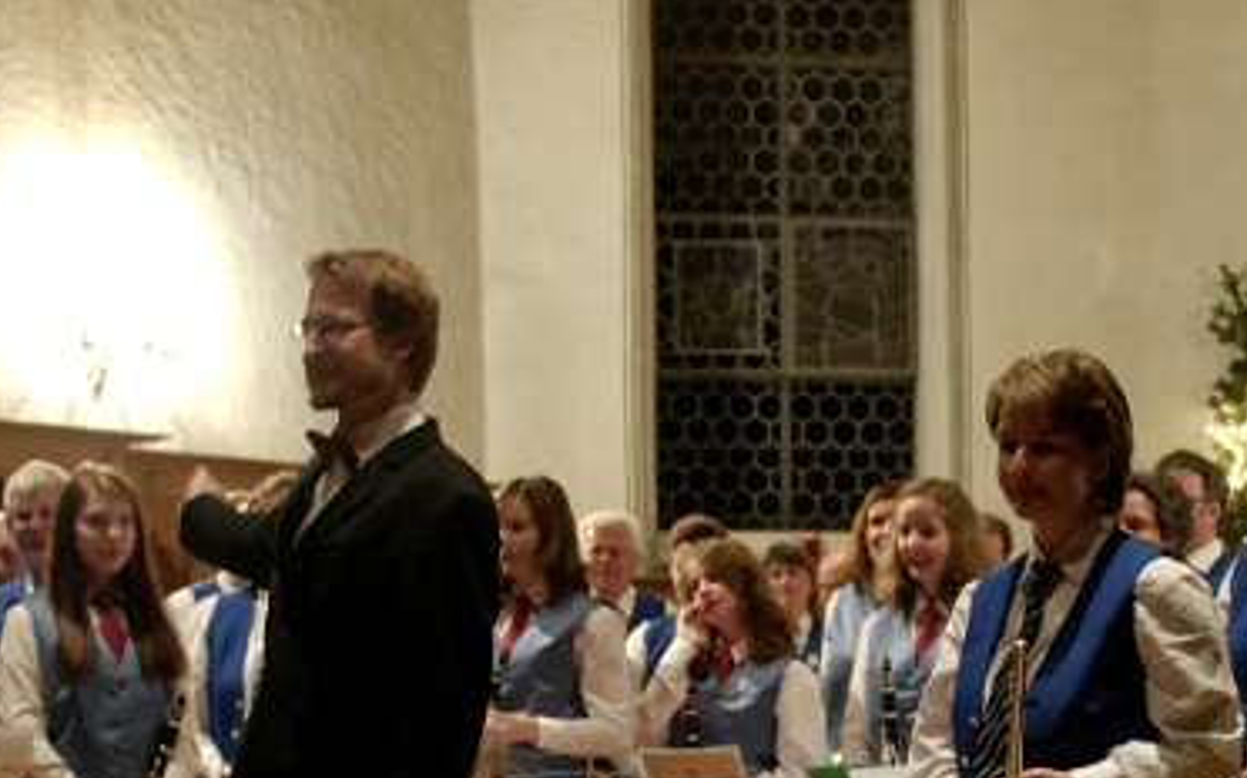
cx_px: 796
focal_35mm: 89
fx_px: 3023
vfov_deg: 14.5
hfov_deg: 23.2
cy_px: 731
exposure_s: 1/40
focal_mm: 24
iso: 1600
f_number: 2.8
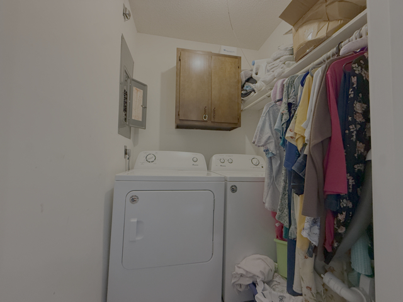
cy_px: 151
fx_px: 163
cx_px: 202
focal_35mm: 14
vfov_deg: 85.7
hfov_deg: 102.1
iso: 500
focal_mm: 2.22
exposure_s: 1/60
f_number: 2.2
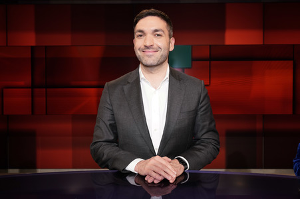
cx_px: 150
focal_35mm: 30
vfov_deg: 43.5
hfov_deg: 62.0
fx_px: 250
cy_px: 100
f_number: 4.5
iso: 1600
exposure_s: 1/160
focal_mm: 30
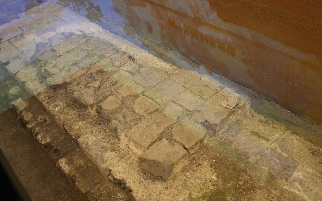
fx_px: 338
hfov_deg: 50.9
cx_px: 161
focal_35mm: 39
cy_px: 96
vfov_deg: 33.1
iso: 3200
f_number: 4
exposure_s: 1/160
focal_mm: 25
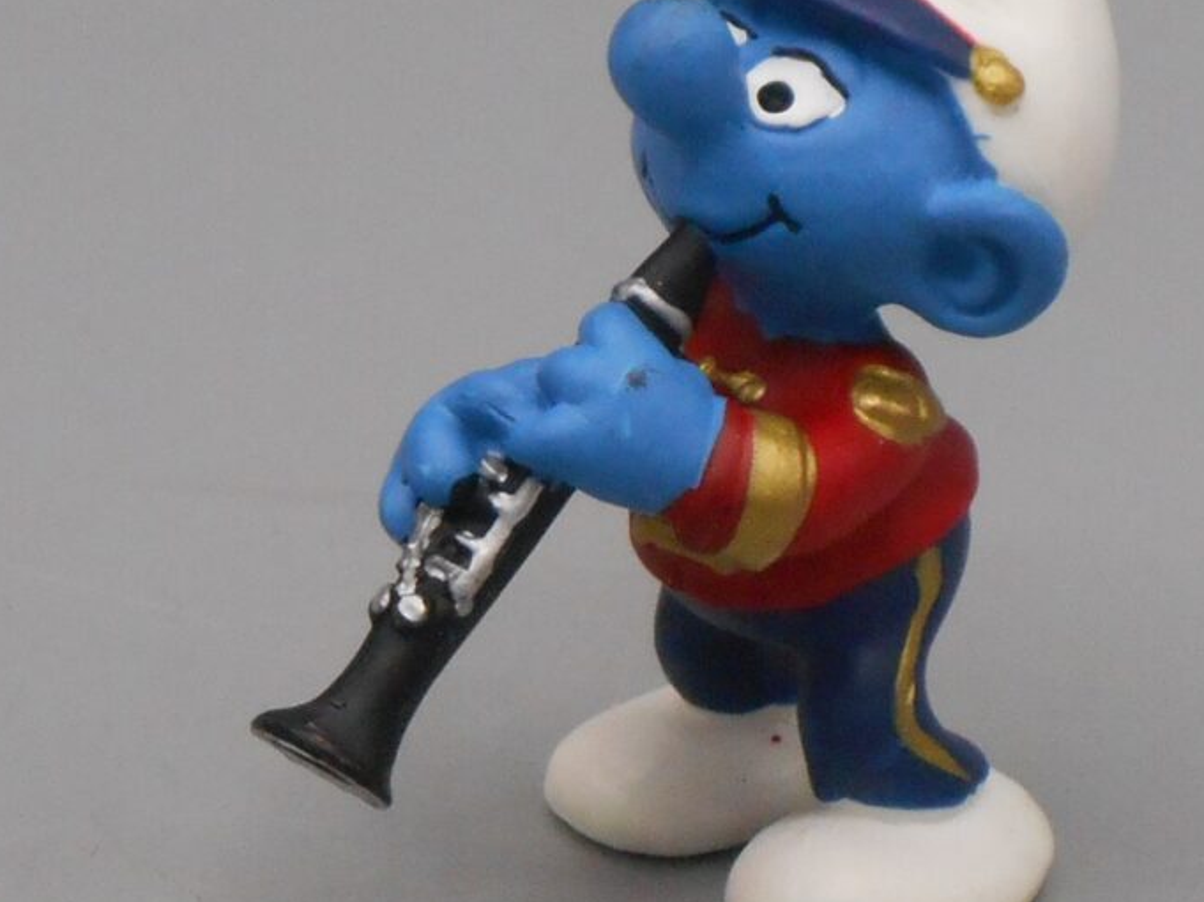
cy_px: 359
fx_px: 5493
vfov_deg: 9.4
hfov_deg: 12.5
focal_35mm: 158
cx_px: 741
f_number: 5.1
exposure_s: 1/250
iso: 280
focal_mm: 18.8
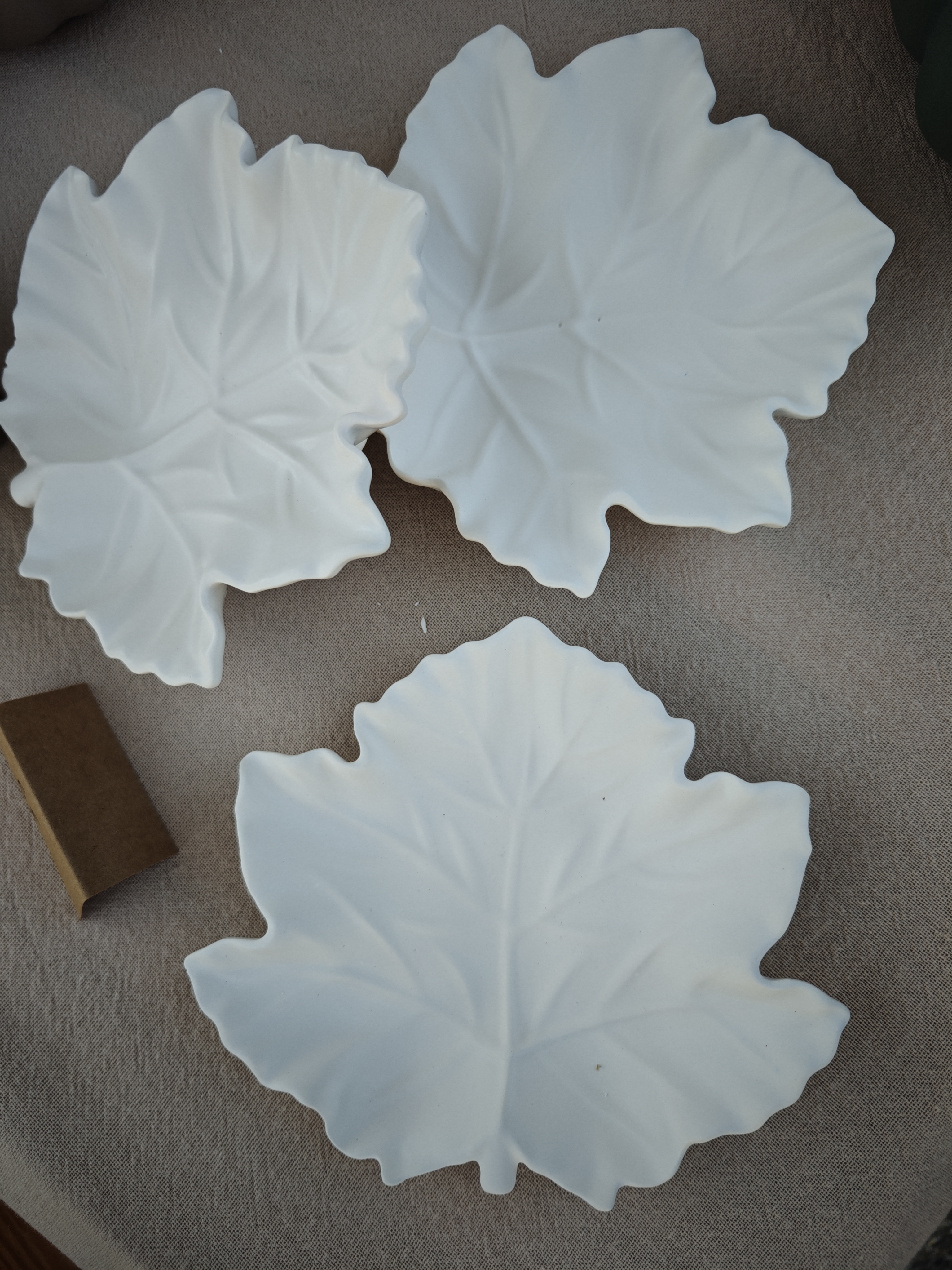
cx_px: 476
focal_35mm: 23
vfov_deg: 73.9
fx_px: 843
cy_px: 635
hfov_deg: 58.9
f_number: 1.6
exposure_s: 1/380
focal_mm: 6.06
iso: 50
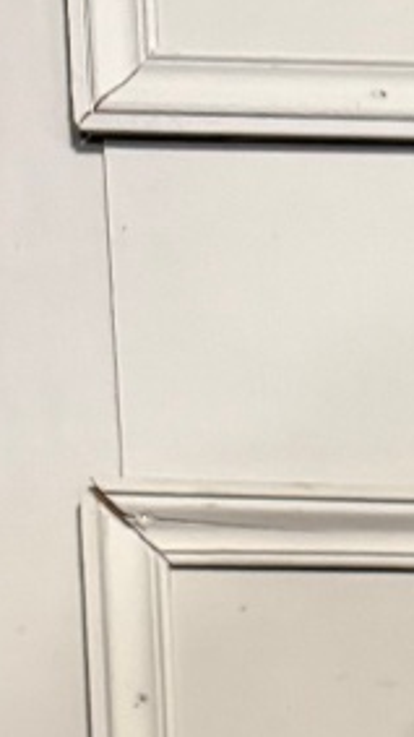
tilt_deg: -8.8
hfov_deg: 9.5
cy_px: 1206
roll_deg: -0.6
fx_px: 2168
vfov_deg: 16.9
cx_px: 1060
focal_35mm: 111
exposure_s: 1/30
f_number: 1.78
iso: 1250
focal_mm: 6.76
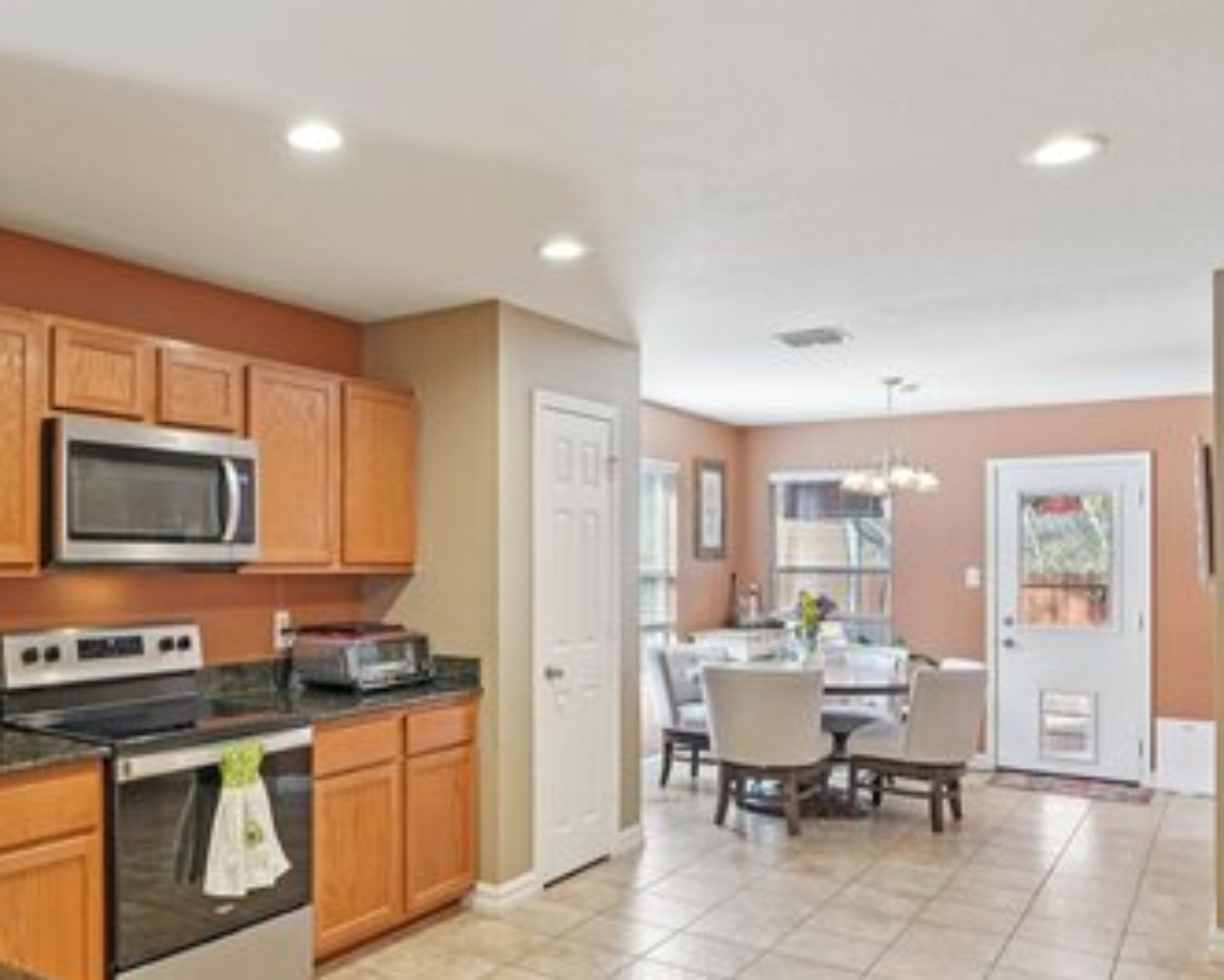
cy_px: 564
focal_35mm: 30
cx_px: 440
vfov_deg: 48.5
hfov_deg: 58.0
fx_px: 1084
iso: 400
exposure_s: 1/8
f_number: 8
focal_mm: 16.5
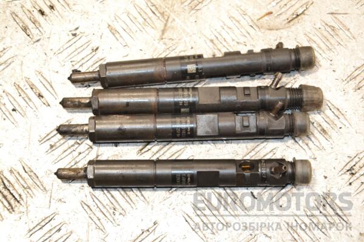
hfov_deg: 23.4
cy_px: 121
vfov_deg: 15.7
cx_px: 182
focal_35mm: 87
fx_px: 880
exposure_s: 1/80
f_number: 5
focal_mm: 58
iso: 800
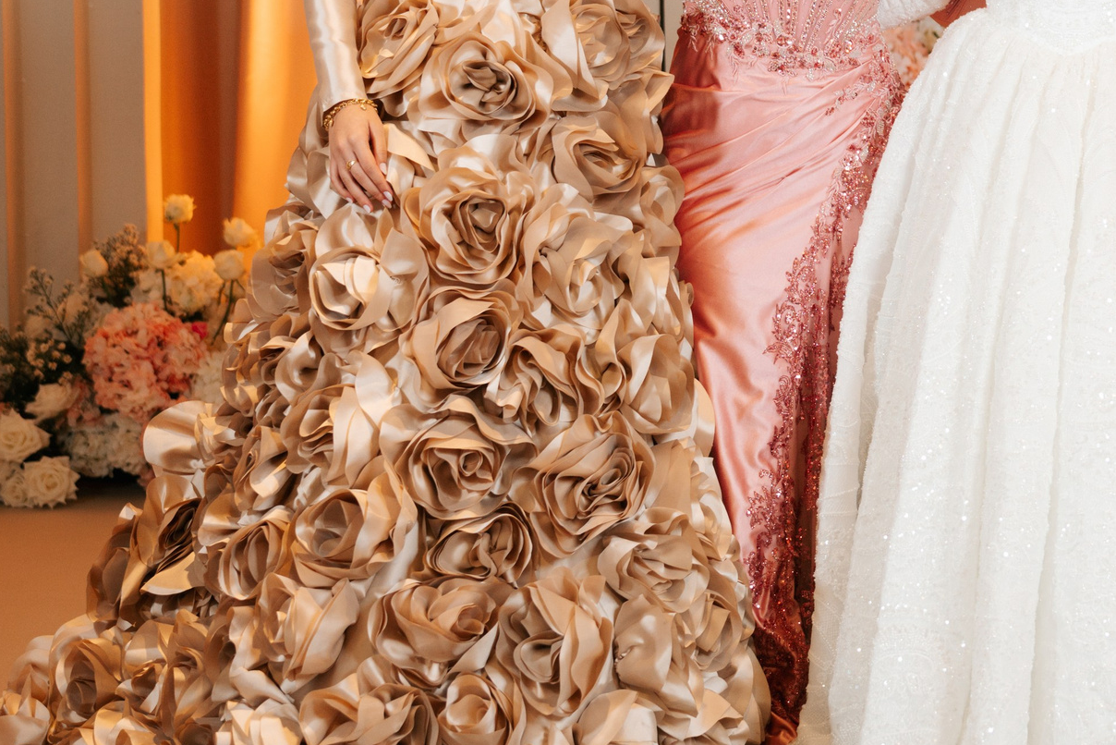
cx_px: 928
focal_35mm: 108
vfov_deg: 12.6
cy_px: 183
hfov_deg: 18.7
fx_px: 3349
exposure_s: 1/200
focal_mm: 49
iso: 400
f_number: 2.8
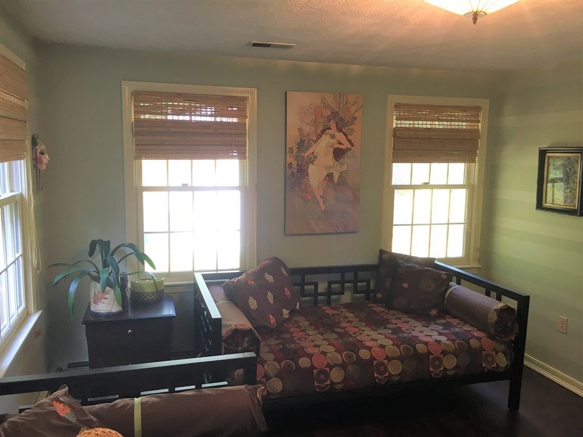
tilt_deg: -7.2
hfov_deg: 61.7
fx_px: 488
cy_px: 218
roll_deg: -0.5
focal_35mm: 29
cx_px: 292
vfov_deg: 48.2
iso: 80
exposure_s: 1/30
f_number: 2.2
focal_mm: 4.15
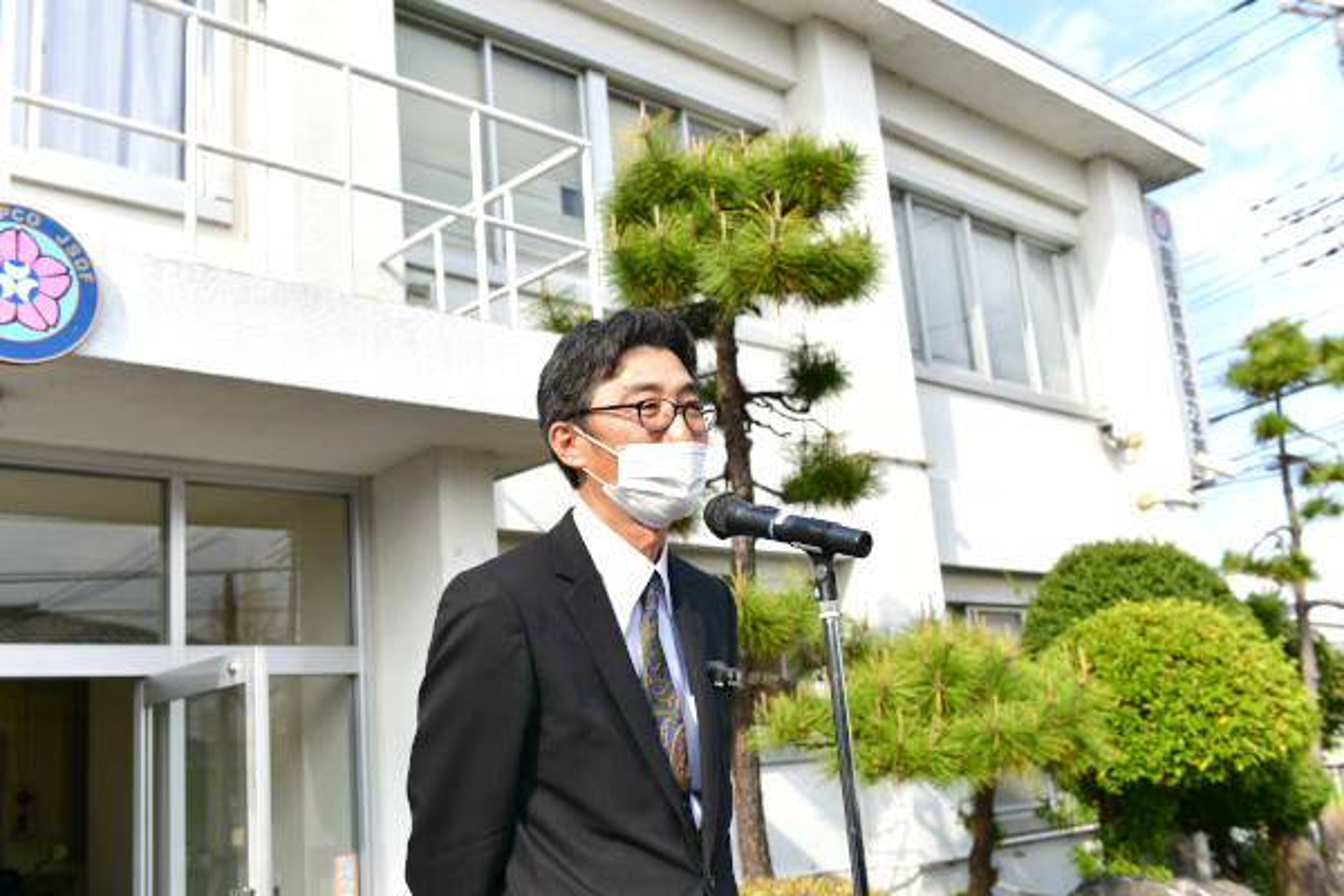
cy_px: 448
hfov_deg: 53.1
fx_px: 1344
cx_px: 672
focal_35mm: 36
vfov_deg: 36.9
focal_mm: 36
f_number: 5.6
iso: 100
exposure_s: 1/320
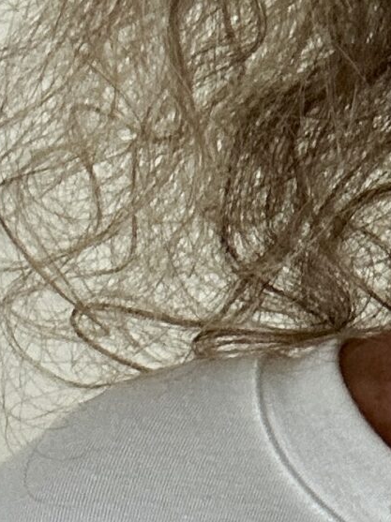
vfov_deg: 11.9
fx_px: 2081
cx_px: 815
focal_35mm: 138
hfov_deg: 9.9
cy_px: 1198
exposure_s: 1/121
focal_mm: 2.69
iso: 80
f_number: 1.9
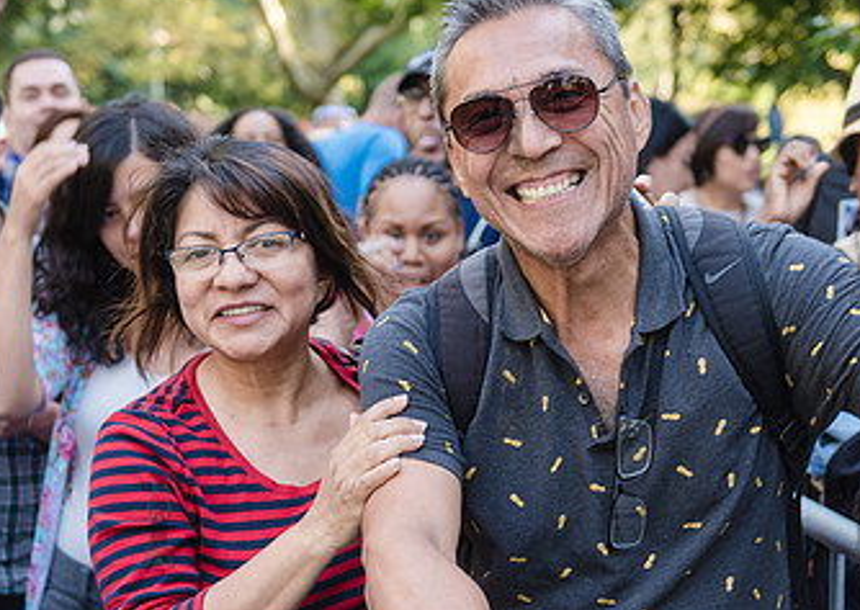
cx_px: 429
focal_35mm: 72
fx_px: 1755
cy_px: 365
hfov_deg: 27.5
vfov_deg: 19.7
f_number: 3.2
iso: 200
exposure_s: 1/160
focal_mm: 38
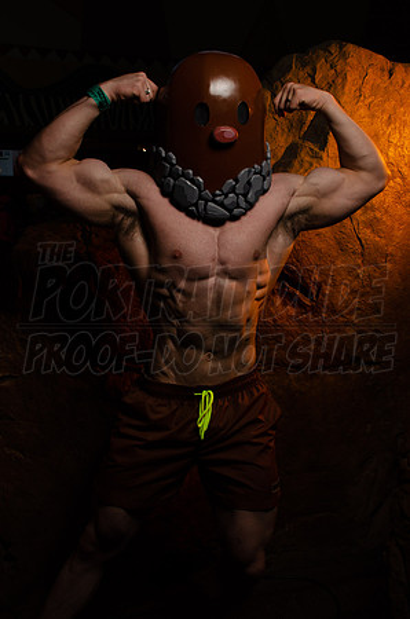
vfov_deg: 49.6
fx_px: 669
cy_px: 310
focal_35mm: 39
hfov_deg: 34.1
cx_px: 205
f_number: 19
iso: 200
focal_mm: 26
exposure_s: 1/60
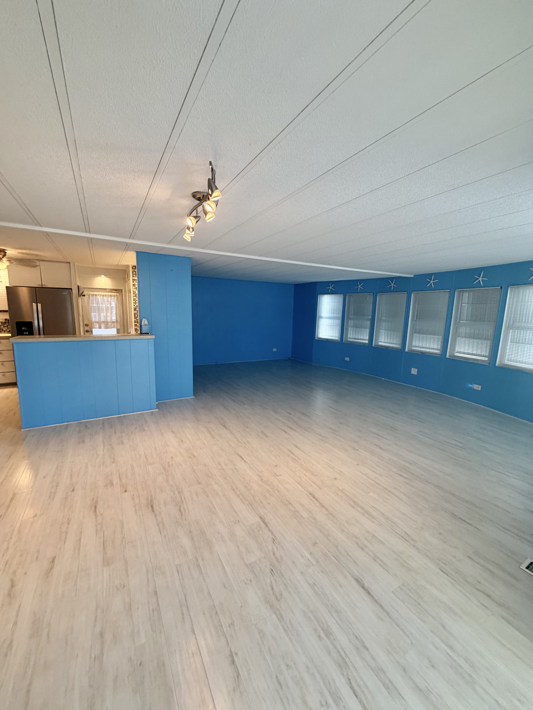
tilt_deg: -8.1
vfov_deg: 102.1
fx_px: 287
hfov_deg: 85.7
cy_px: 355
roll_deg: -2.3
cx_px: 266
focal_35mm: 14
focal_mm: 2.22
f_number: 2.2
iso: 200
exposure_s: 1/120
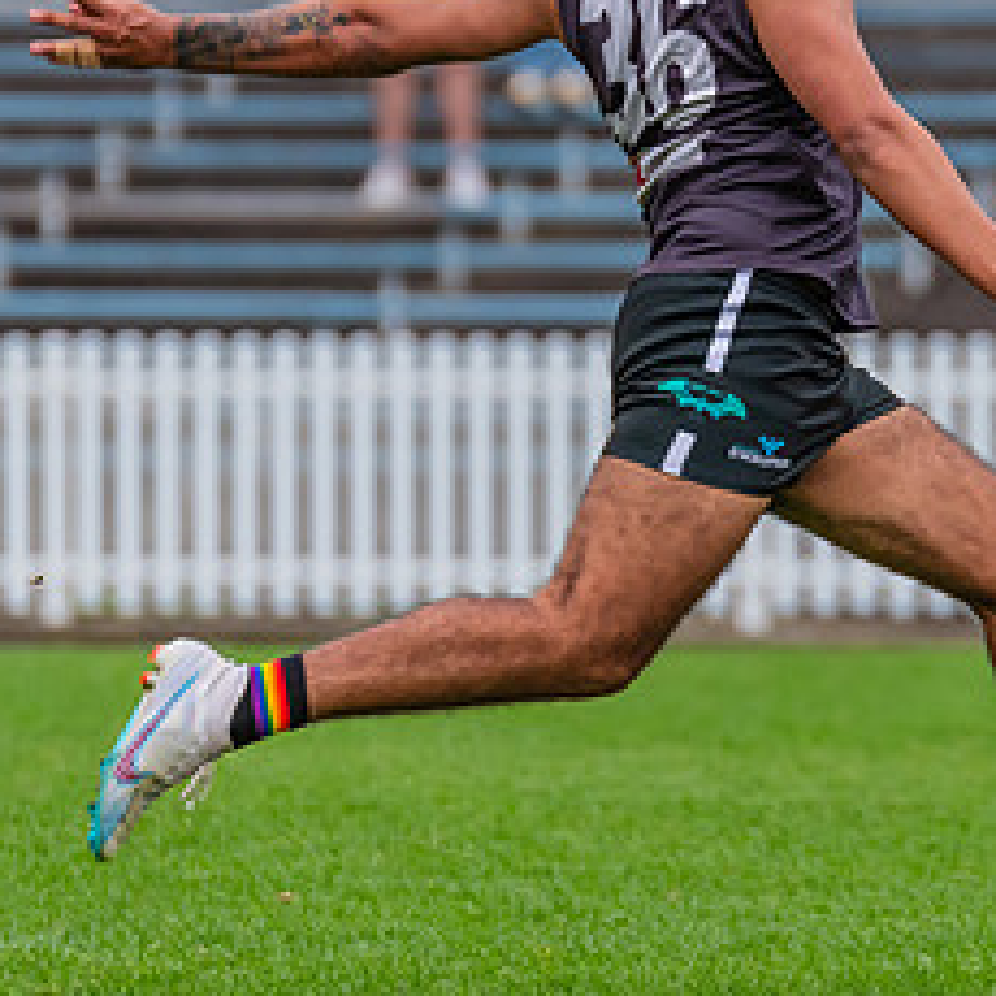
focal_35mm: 1126
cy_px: 255
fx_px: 36654
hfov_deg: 1.6
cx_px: 756
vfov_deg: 1.6
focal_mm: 380
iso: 800
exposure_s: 1/1000
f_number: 6.3
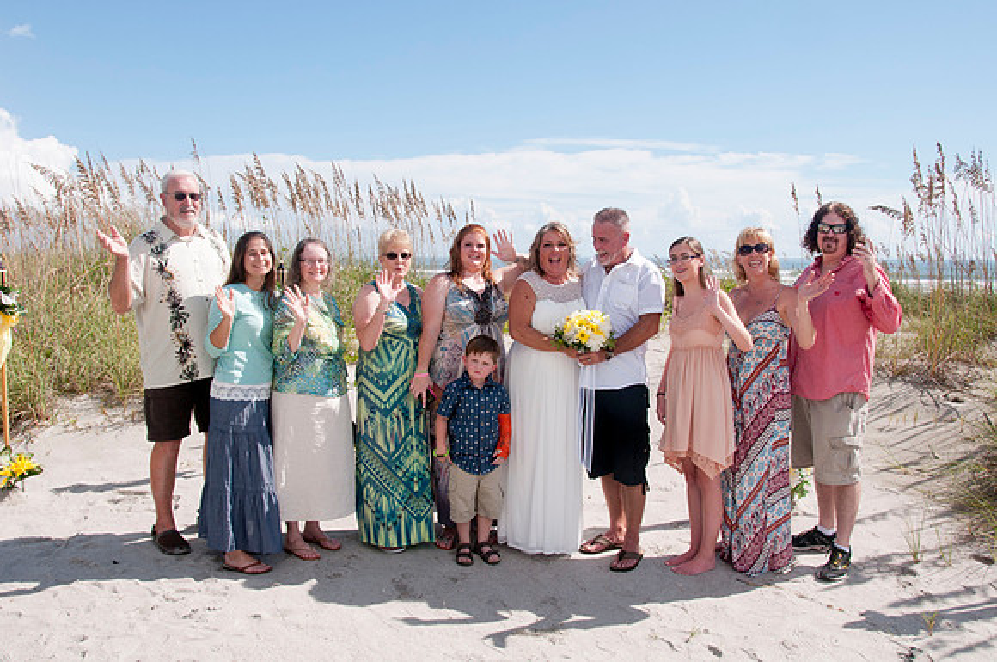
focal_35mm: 30
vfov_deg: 43.5
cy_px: 331
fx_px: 830
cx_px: 498
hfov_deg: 62.0
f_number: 11
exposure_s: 1/250
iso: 100
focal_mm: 20
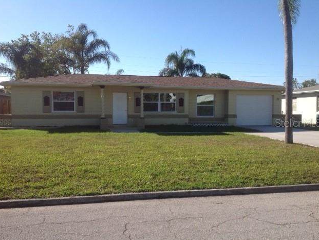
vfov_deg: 39.7
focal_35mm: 36
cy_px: 123
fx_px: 332
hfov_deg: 51.3
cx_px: 159
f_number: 2.4
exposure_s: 1/1513
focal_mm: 4.28
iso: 50
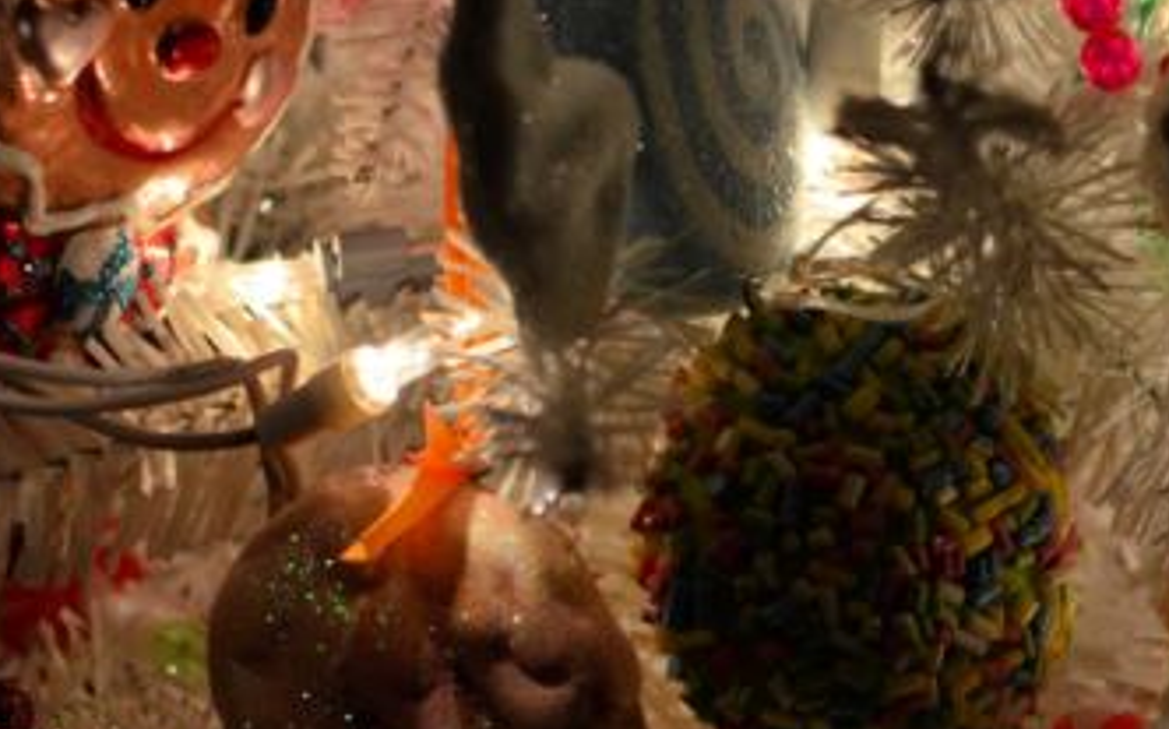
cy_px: 446
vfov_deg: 12.7
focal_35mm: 103
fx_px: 3279
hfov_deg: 20.0
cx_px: 908
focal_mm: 35
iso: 800
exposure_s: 1/200
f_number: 3.2
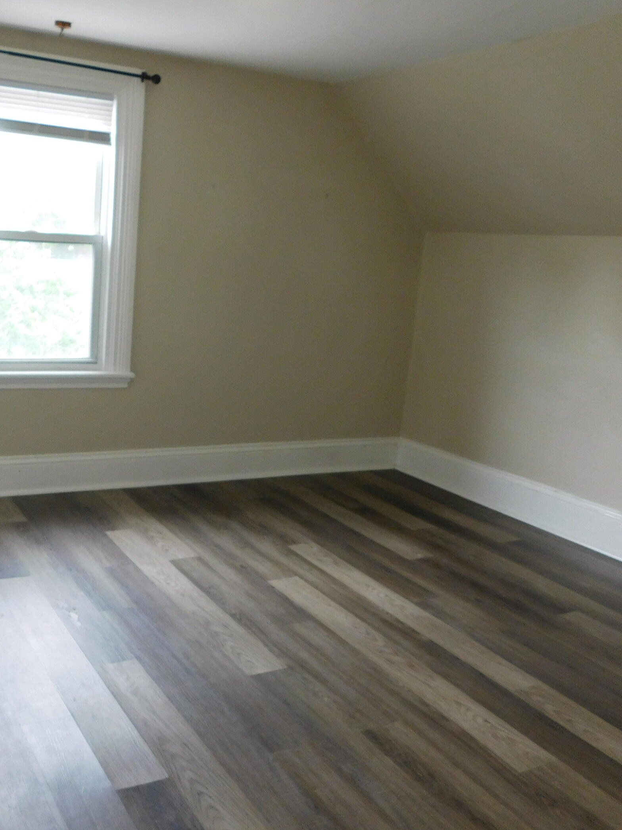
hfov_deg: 41.4
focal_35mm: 33
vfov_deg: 55.3
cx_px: 138
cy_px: 436
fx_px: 791
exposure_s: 1/30
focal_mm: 4
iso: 180
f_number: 3
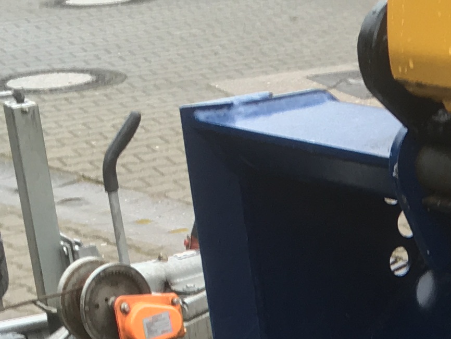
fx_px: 1759
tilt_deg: -25.3
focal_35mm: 135
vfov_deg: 10.2
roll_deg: +1.4
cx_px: 633
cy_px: 680
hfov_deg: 13.9
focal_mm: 4.15
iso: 32
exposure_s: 1/50
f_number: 2.2
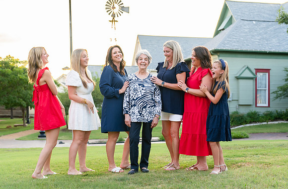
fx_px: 435
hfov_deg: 36.6
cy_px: 103
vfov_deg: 24.5
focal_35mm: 55
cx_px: 133
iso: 200
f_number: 2.8
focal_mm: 50
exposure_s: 1/320
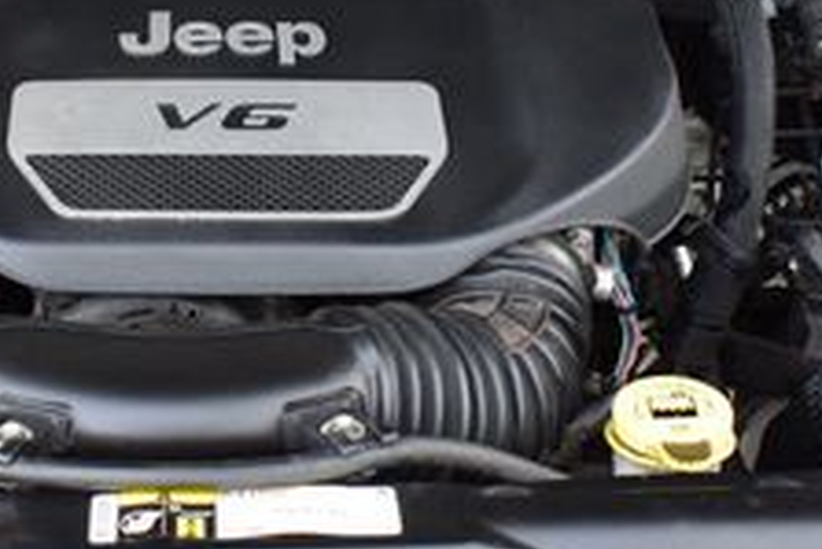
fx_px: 1965
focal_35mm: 86
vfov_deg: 15.9
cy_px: 173
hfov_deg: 23.5
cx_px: 258
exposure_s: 1/15
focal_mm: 20
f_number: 6.3
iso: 400
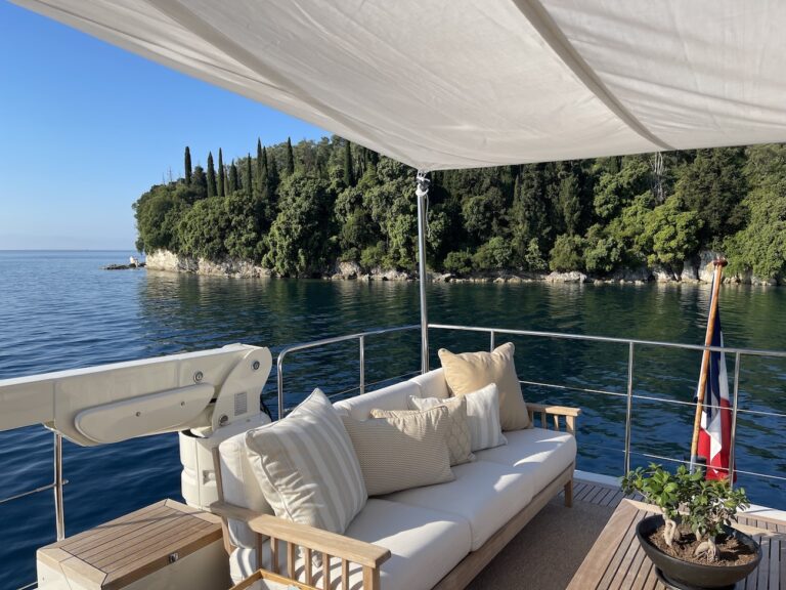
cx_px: 393
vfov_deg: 53.1
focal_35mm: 26
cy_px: 295
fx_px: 590
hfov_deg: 67.3
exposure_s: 1/2660
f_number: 1.6
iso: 32
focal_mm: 5.1
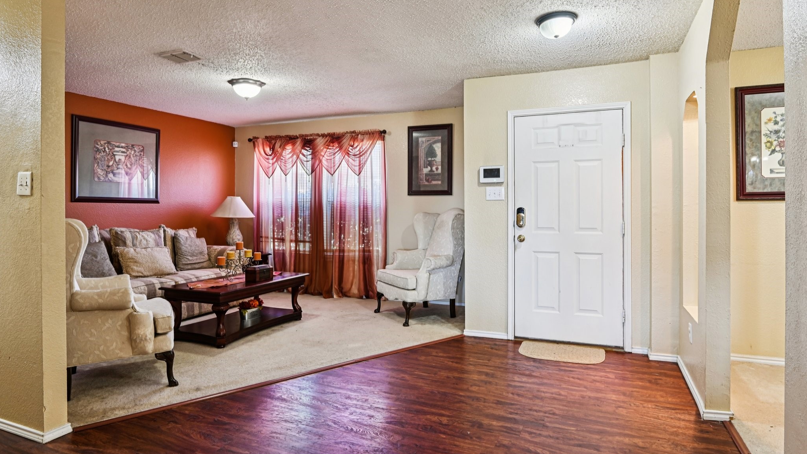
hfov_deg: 83.8
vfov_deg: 53.5
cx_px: 403
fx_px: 449
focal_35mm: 21
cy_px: 203
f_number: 8
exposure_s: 1/5
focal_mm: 20
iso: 400
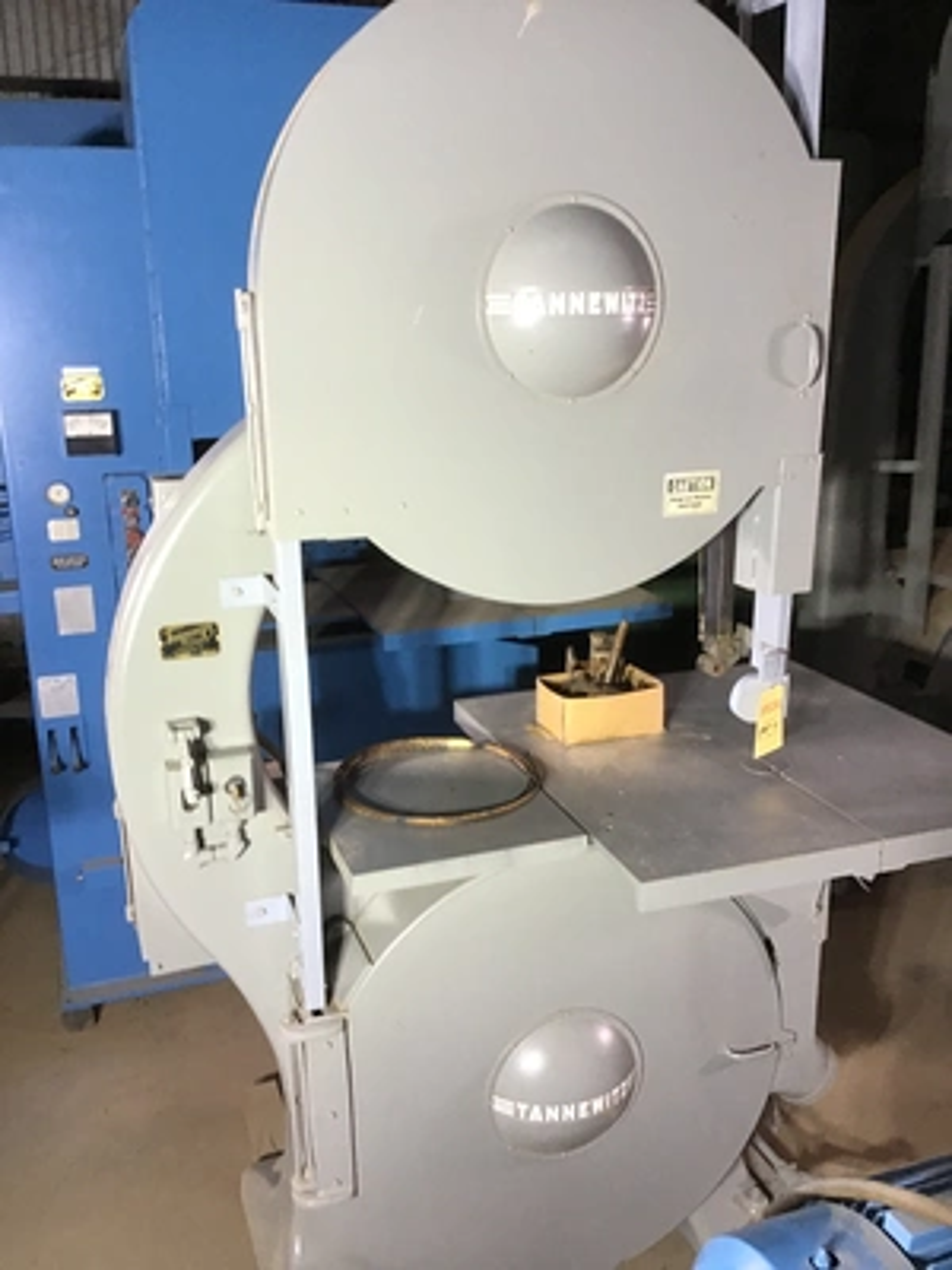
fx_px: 1137
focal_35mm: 31
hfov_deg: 45.4
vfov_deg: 58.4
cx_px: 476
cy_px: 635
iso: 64
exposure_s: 1/30
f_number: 2.4
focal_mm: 3.3
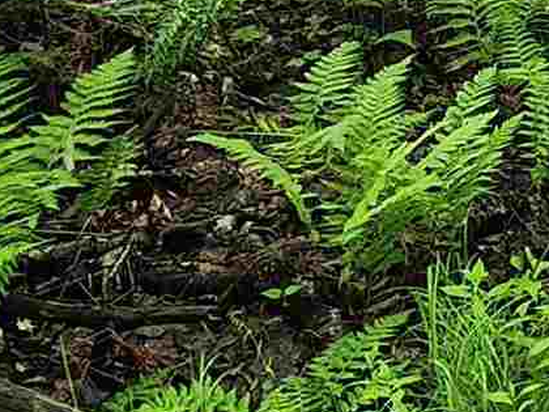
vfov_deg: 13.6
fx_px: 1507
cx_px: 970
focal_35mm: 95
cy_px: -375
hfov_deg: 17.2
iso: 125
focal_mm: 2.2
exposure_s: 1/60
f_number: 2.2
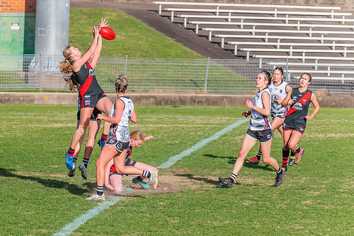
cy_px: 146
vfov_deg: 2.8
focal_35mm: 489
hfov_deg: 4.2
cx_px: 83
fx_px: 4808
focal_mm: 310
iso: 800
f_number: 9
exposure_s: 1/1250
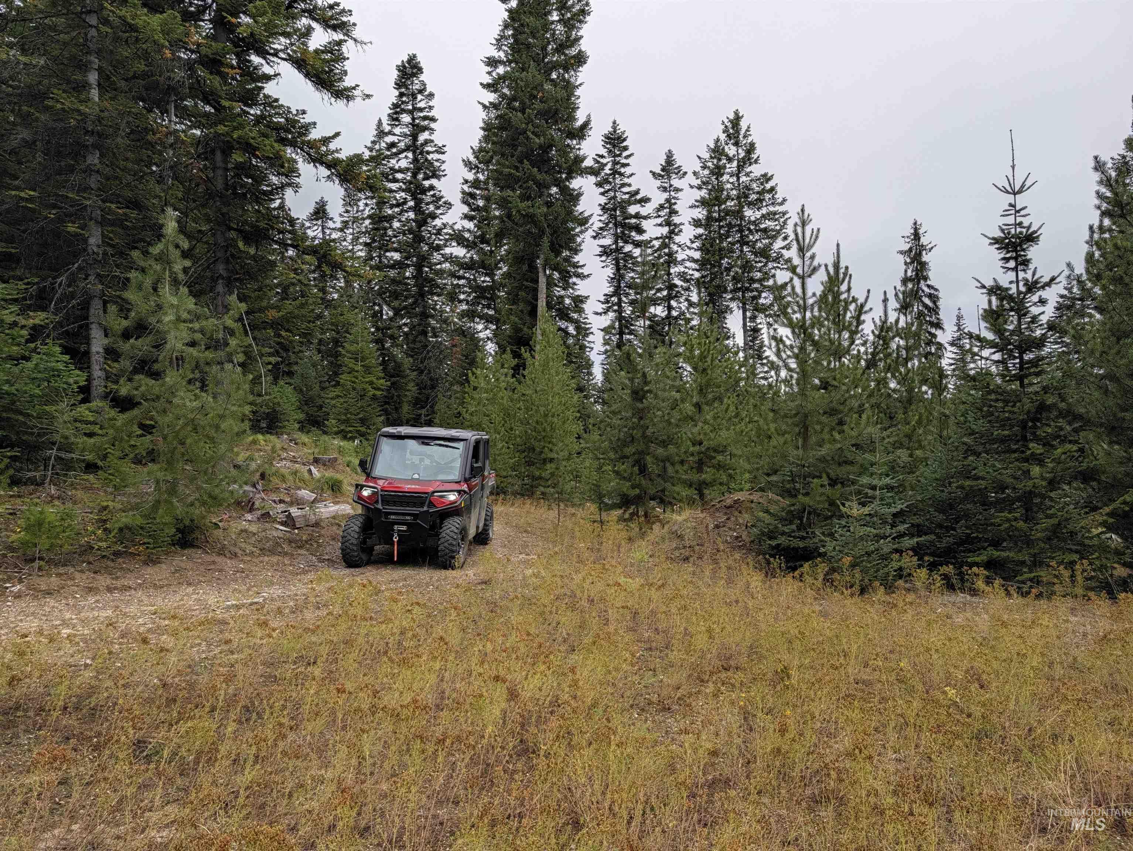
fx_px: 786
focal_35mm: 24
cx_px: 566
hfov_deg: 71.6
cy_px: 426
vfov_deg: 56.9
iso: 23
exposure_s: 1/736
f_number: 1.68
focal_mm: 6.9
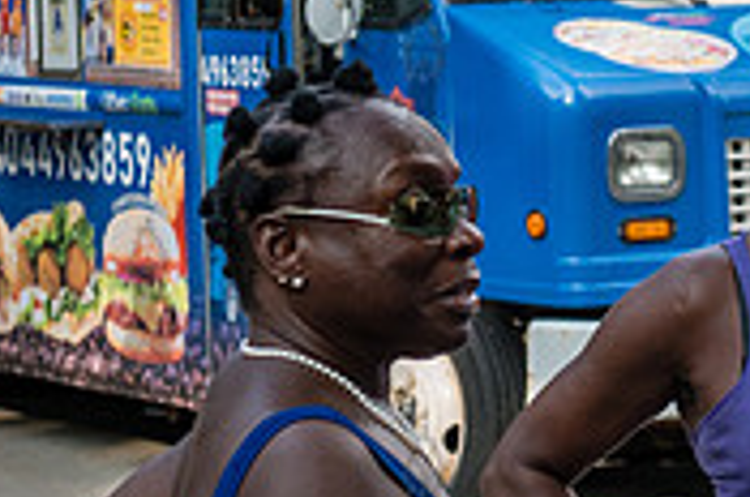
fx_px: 4409
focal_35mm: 212
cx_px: 944
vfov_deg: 6.5
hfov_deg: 9.6
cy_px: 254
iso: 1000
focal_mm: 44
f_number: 4.5
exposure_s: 1/1600
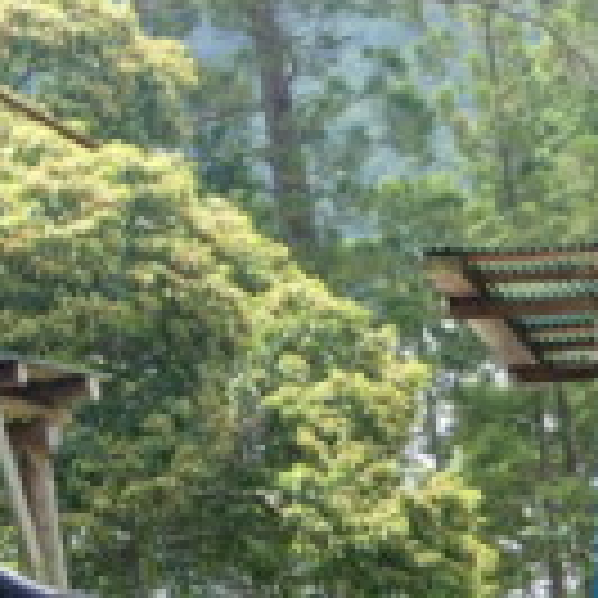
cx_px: -288
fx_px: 5199
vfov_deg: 6.6
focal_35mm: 266
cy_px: 121
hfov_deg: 6.5
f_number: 4.9
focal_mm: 18
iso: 500
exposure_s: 1/500
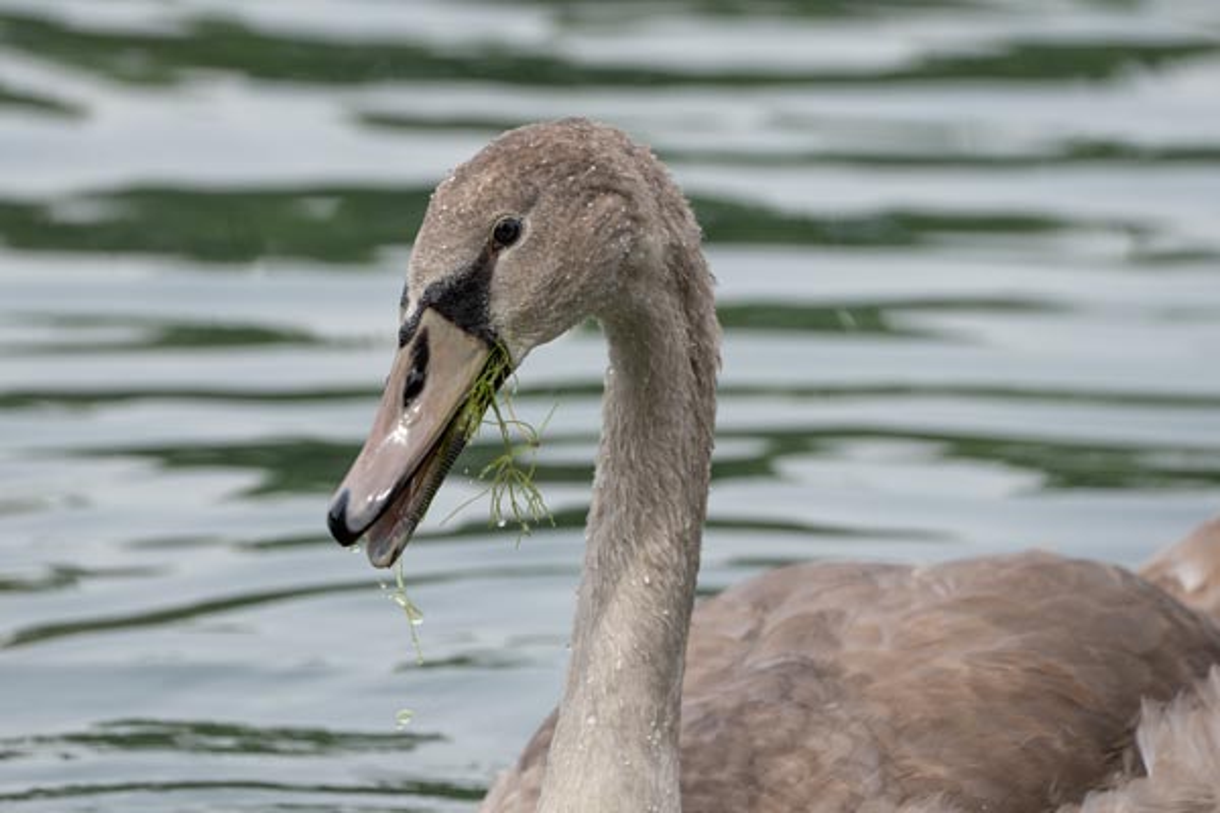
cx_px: 610
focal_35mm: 400
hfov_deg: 5.2
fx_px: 13554
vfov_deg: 3.4
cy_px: 406
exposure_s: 1/800
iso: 500
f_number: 10
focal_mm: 400
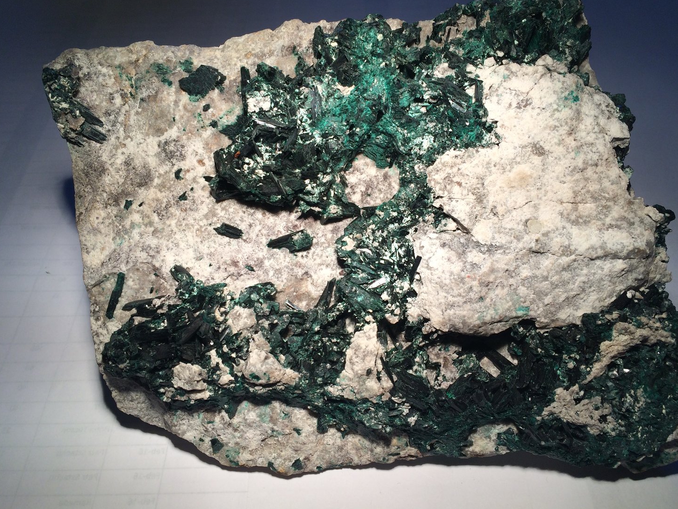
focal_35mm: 32
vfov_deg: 44.1
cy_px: 236
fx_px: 627
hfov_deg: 56.8
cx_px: 361
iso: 32
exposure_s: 1/225
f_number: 2.2
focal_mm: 4.15
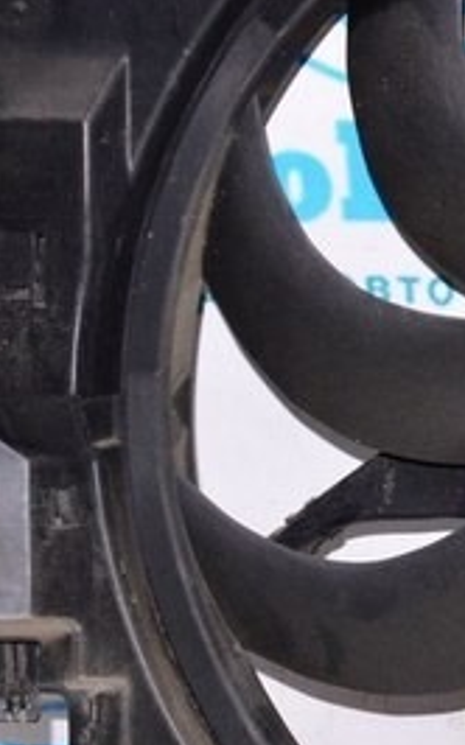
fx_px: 2152
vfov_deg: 19.6
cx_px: 983
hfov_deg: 11.0
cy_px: 340
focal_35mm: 106
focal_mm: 18
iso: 1600
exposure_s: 1/160
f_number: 8
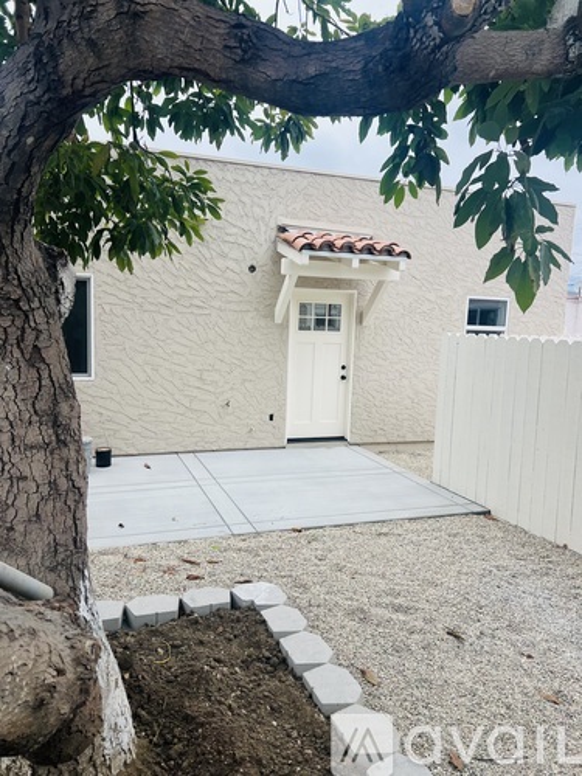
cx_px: 291
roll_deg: -3.0
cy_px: 388
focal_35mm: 26
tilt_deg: -6.2
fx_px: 583
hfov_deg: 53.1
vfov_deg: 67.3
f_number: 1.5
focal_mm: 5.7
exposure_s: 1/1412
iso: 50
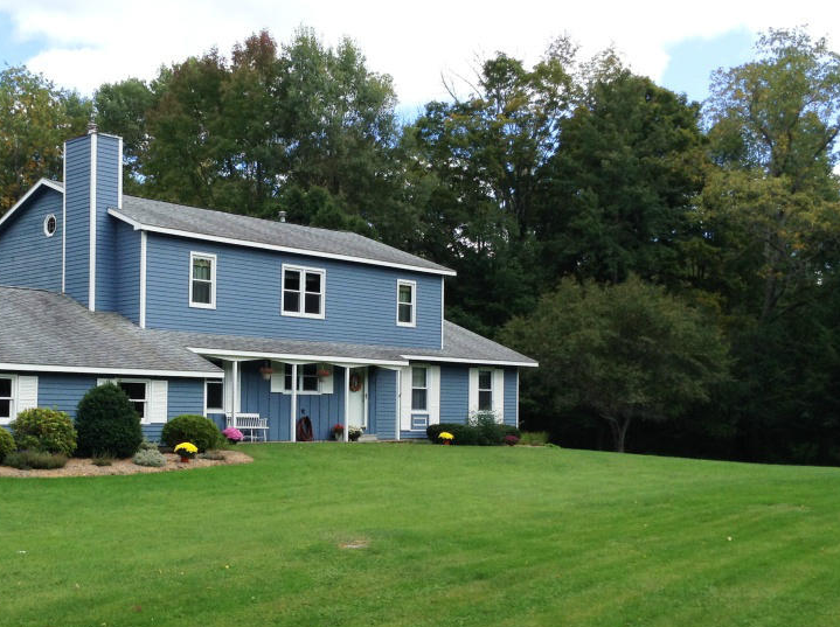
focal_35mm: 47
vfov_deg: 30.7
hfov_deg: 39.9
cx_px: 272
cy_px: 389
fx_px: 1139
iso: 32
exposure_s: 1/420
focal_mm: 3.3
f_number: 2.4
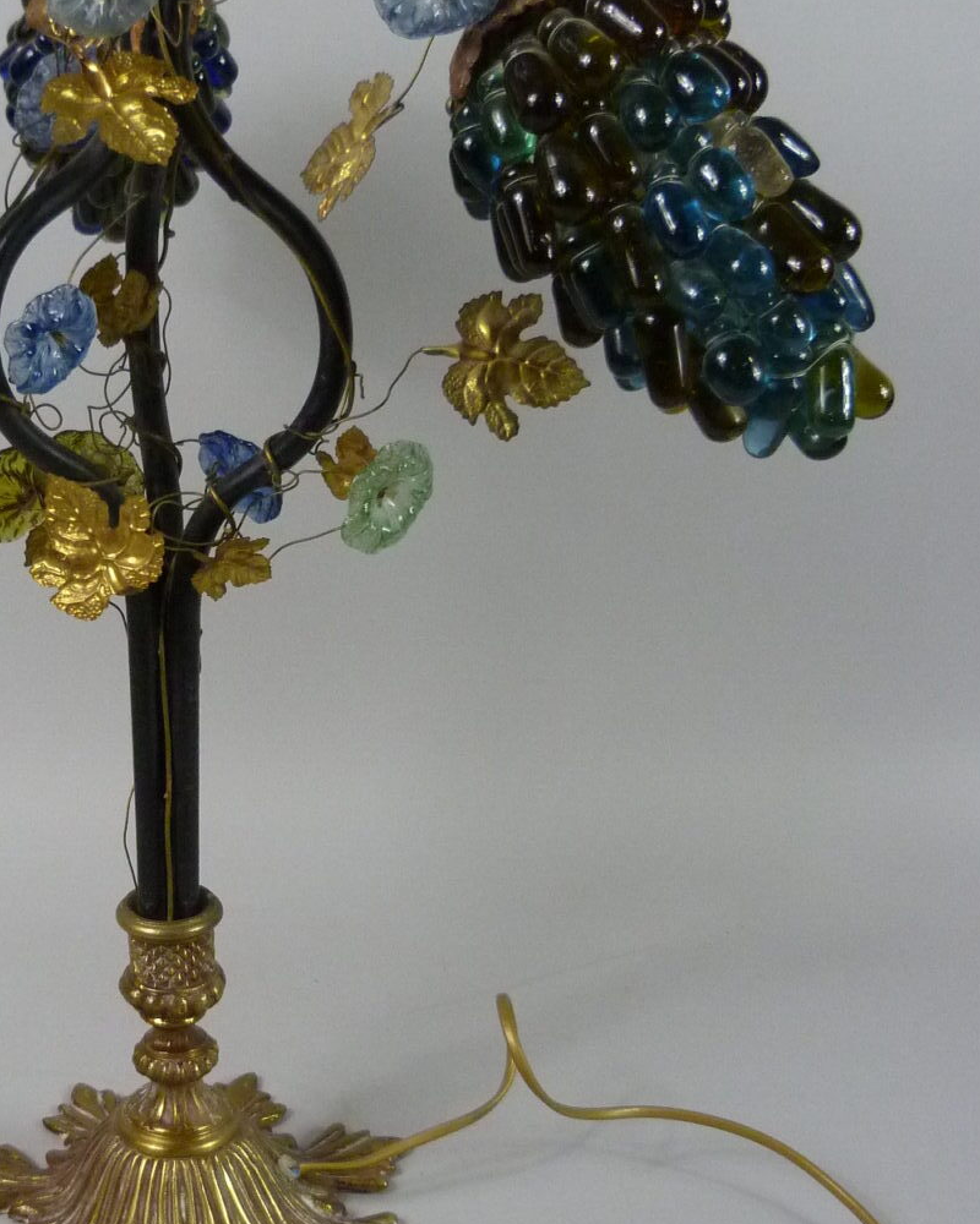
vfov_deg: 37.2
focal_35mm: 50
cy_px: 720
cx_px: 154
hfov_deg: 29.4
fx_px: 1813
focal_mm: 4.5
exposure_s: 1/60
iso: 320
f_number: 2.8
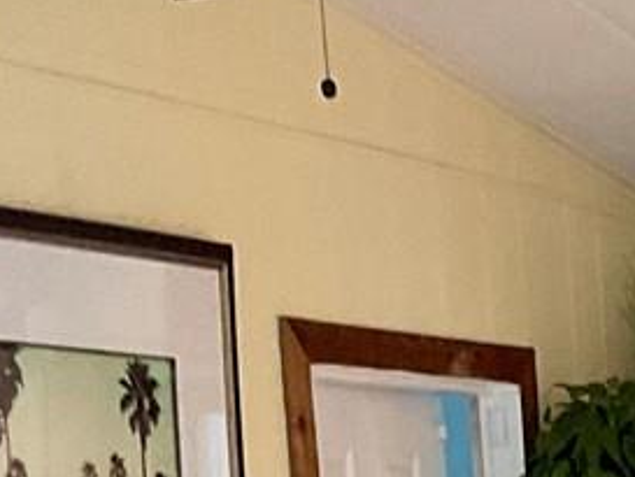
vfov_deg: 8.1
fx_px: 3120
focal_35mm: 170
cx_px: 793
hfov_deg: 11.4
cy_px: 1110
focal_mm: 3
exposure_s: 1/60
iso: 64
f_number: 1.8
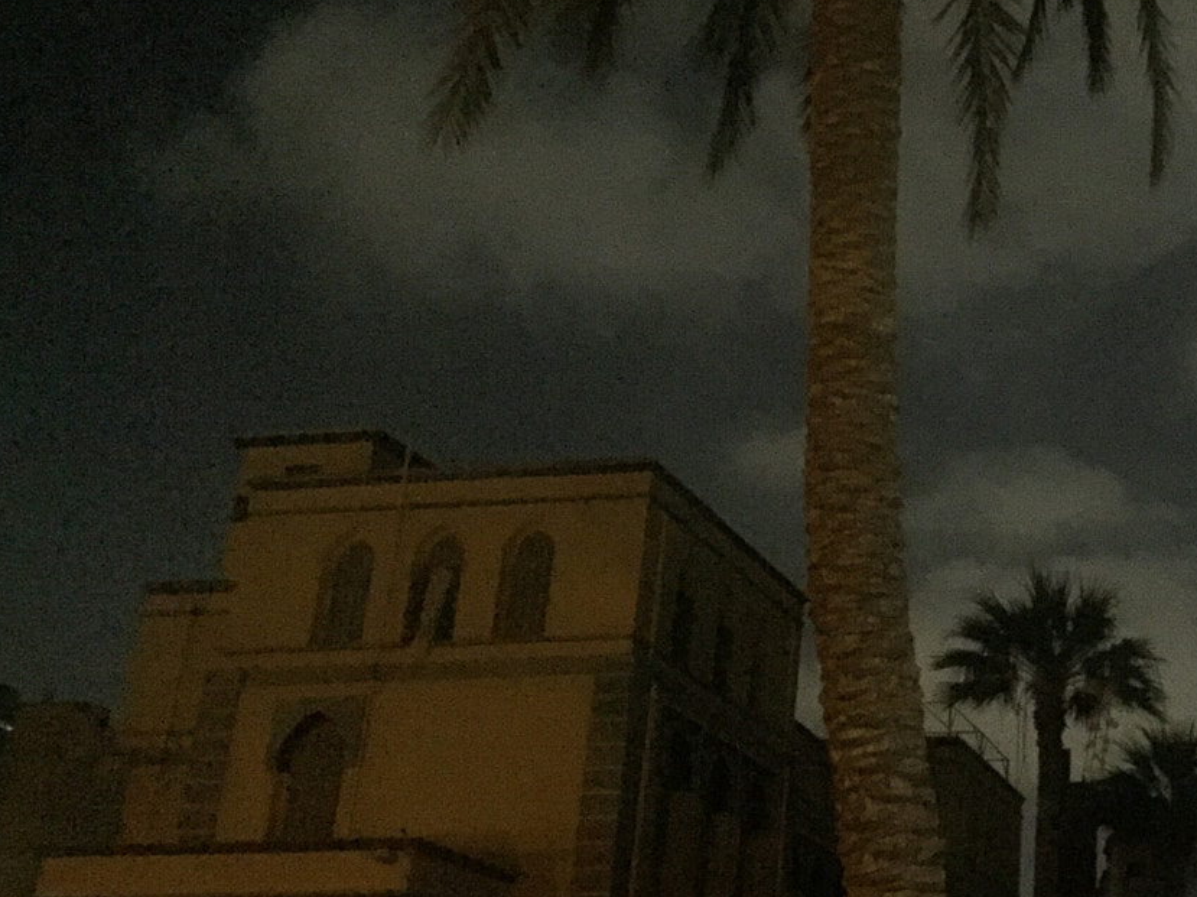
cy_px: 452
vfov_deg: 26.1
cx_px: 1103
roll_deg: -1.8
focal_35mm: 56
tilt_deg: +22.0
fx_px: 1936
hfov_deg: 32.5
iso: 2000
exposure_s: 1/17
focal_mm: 4.15
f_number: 2.2
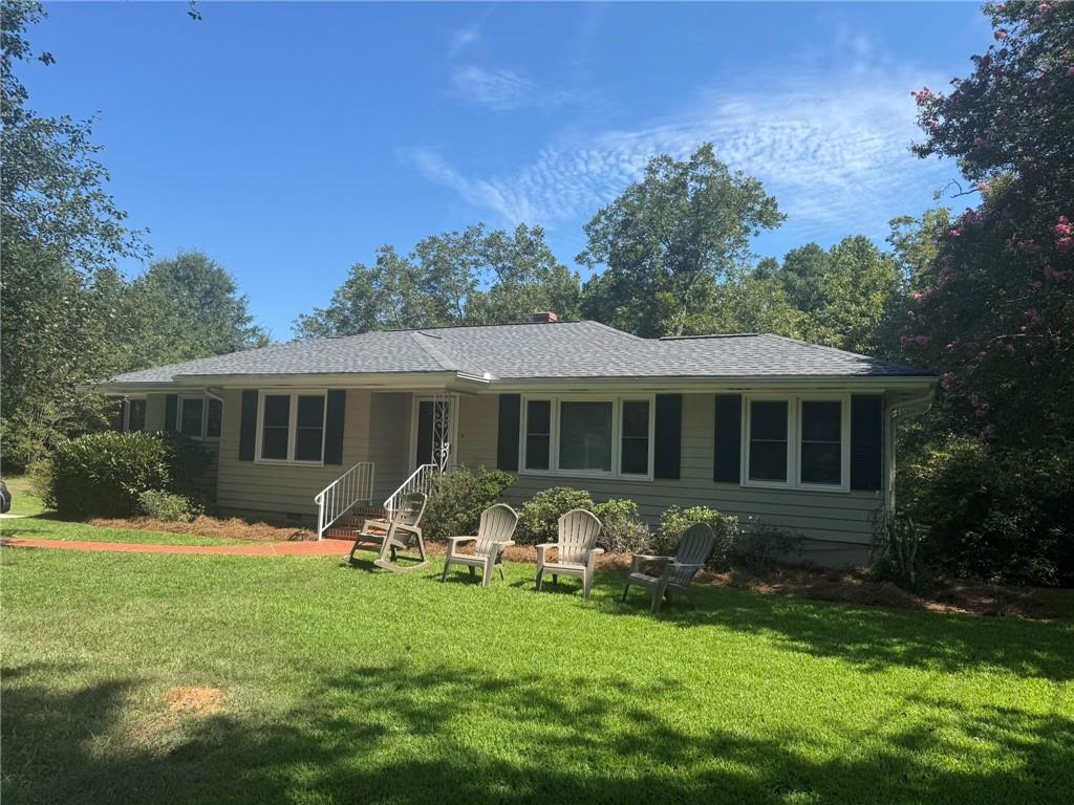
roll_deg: -2.5
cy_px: 402
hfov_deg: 71.6
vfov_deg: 56.8
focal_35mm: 24
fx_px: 745
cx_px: 537
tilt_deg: +2.8
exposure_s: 1/2506
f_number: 1.78
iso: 80
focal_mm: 6.76
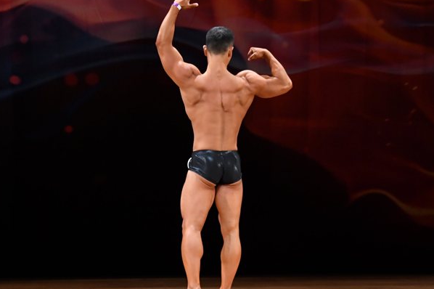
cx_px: 167
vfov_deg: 5.2
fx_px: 3157
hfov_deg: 7.9
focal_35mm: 262
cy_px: 162
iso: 3200
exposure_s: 1/400
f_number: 5.6
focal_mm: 135
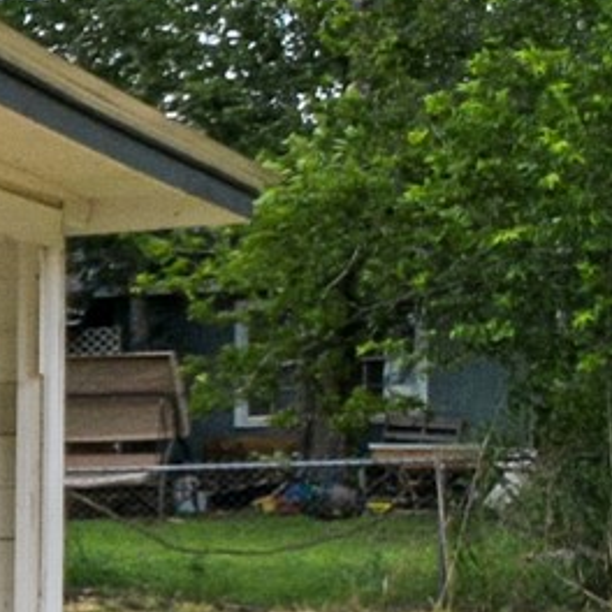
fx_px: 2520
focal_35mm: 126
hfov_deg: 8.6
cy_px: 494
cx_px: -1685
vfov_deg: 13.8
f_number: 8
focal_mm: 12
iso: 400
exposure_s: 1/640
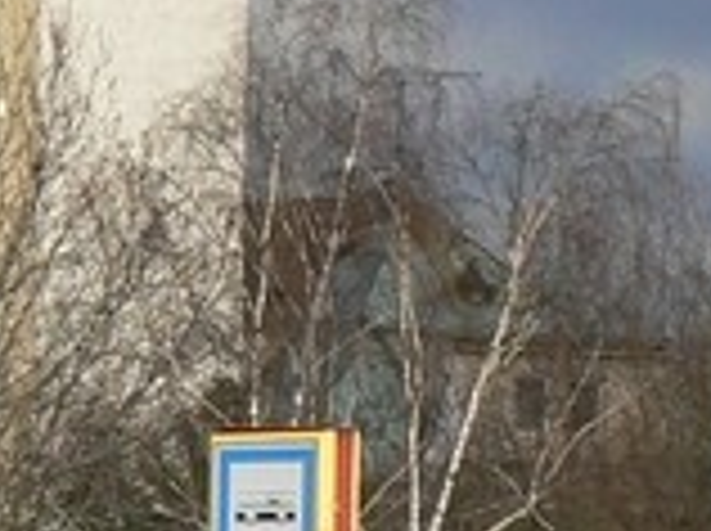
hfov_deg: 3.6
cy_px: 349
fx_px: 11116
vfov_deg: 2.7
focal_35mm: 542
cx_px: 1714
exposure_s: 1/1300
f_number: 5.6
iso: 100
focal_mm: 15.8
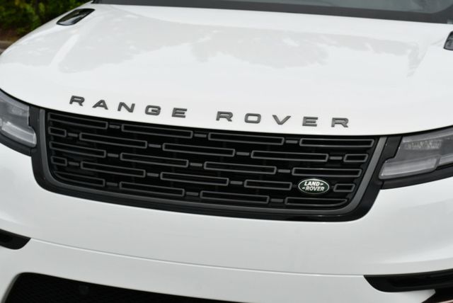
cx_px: 226
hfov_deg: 28.0
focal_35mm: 72
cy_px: 152
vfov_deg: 19.0
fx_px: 907
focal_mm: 36
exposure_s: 1/250
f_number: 8
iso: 100
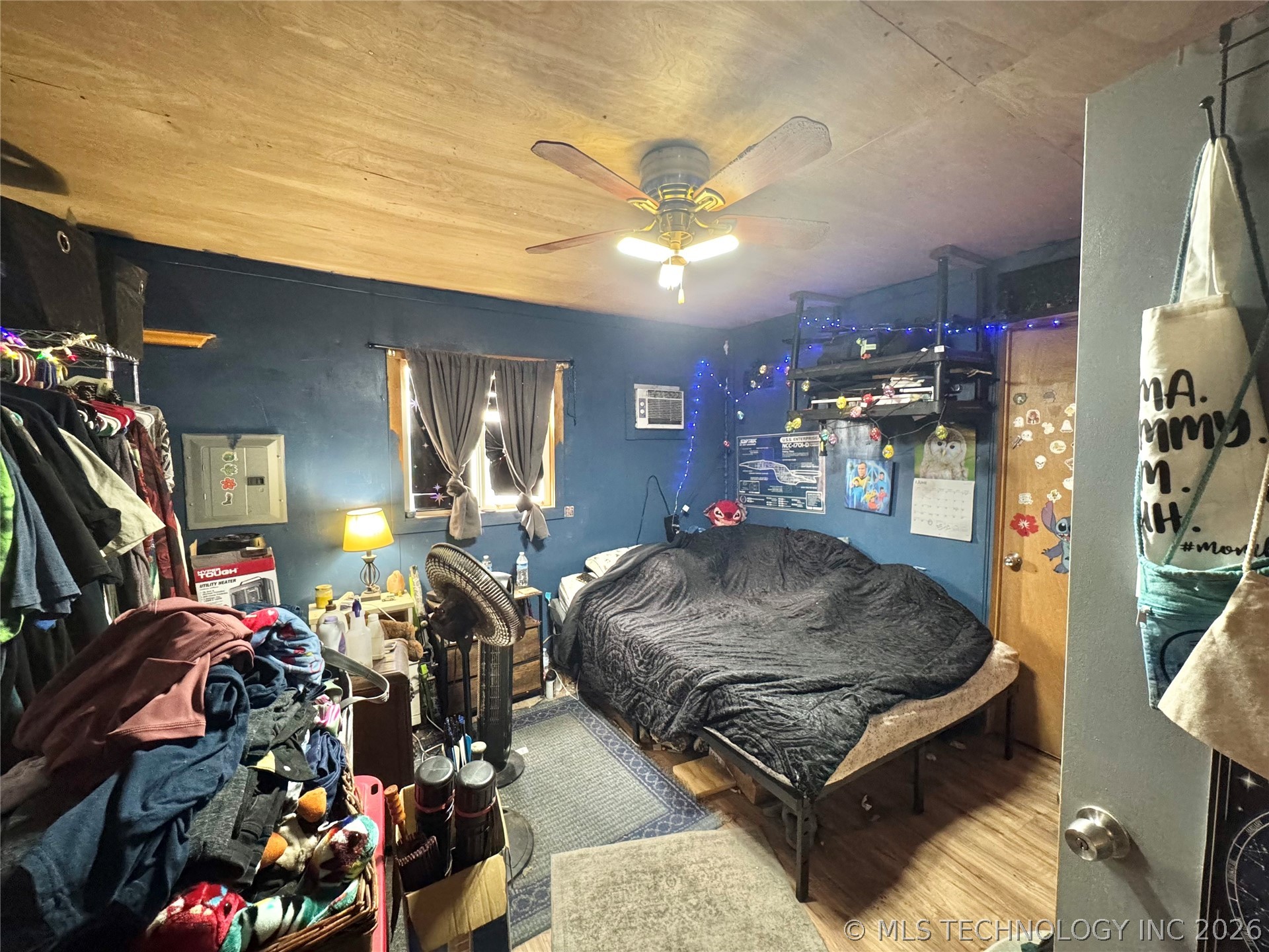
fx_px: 513
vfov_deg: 85.7
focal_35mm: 14
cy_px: 476
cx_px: 634
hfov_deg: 102.1
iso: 800
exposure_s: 1/60
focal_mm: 2.22
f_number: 2.2
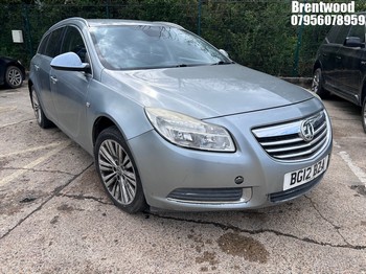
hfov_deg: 67.3
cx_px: 183
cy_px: 137
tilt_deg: -17.4
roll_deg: -1.0
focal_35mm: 26
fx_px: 275
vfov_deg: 53.0
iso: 50
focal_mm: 5.7
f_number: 1.5
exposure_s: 1/2513
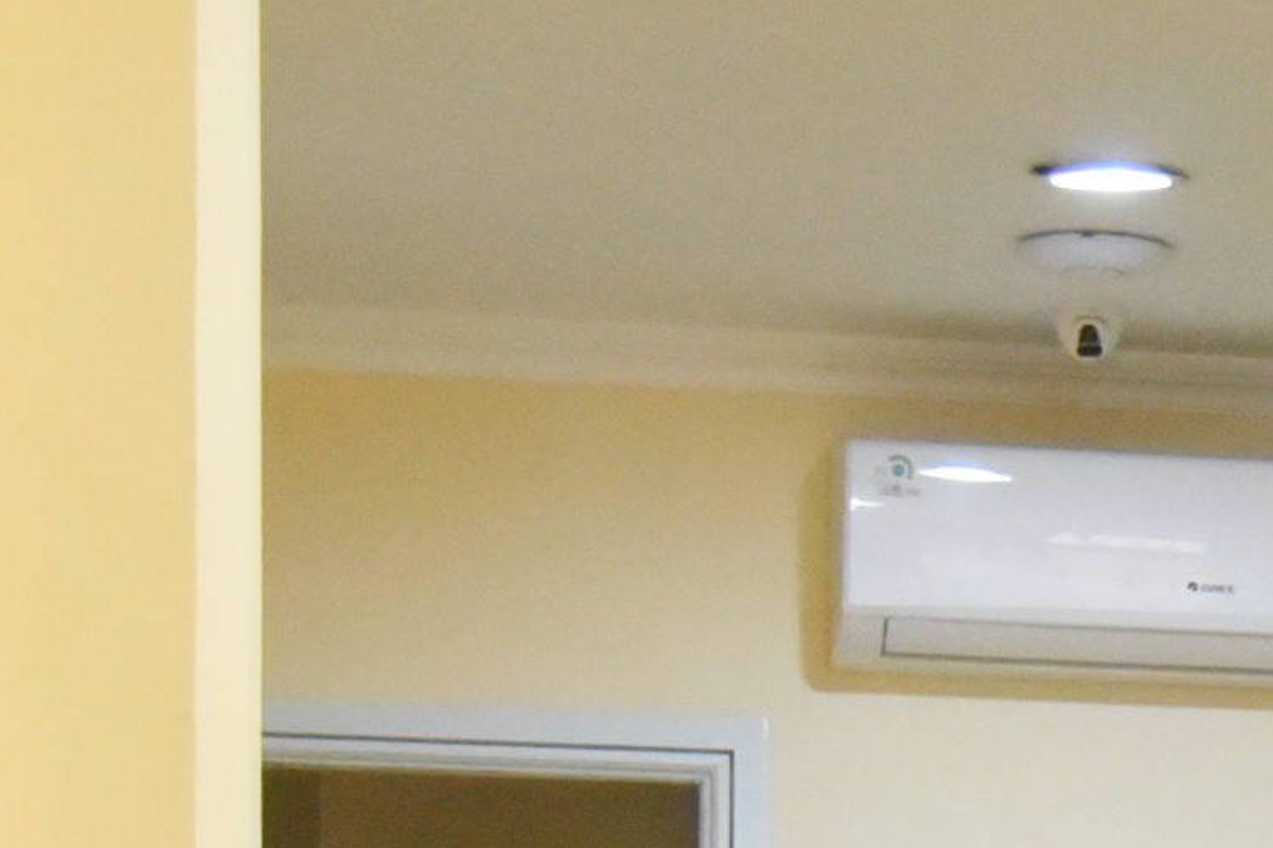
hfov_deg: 10.1
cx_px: 2385
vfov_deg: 7.0
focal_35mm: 192
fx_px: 6787
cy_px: 1478
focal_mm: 32
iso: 8000
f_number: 4.5
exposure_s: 1/400
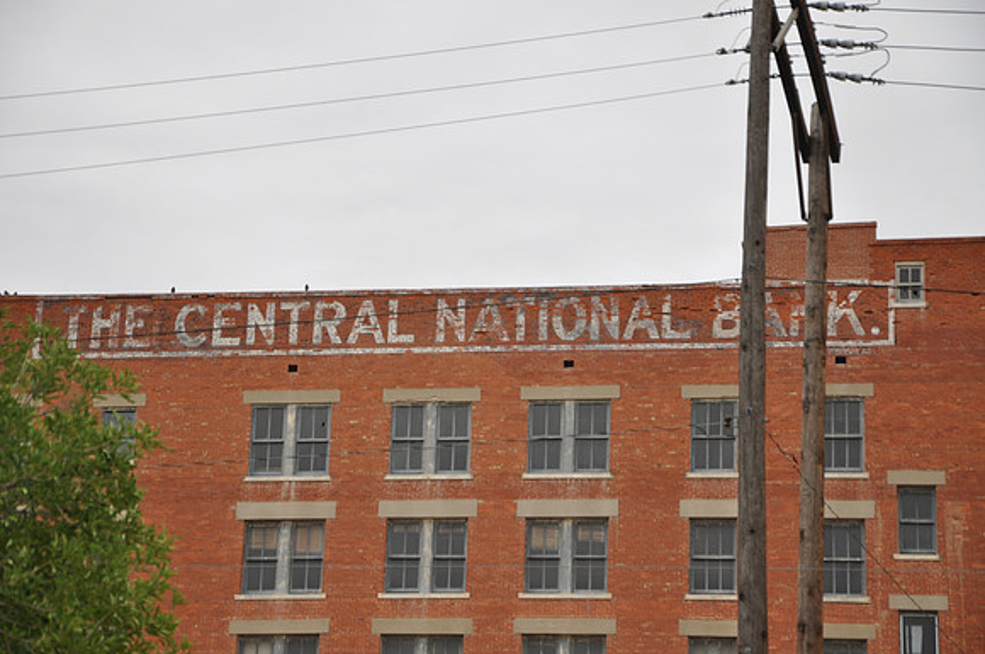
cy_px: 327
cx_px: 492
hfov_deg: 19.5
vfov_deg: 13.0
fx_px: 2869
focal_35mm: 105
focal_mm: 70
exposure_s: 1/200
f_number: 6.3
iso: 200
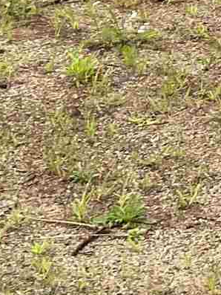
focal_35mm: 201
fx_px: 1710
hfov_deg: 7.0
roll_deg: +1.4
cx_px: 518
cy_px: -507
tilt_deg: -0.7
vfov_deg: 8.6
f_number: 1.6
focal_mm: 4.2
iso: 40
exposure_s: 1/121
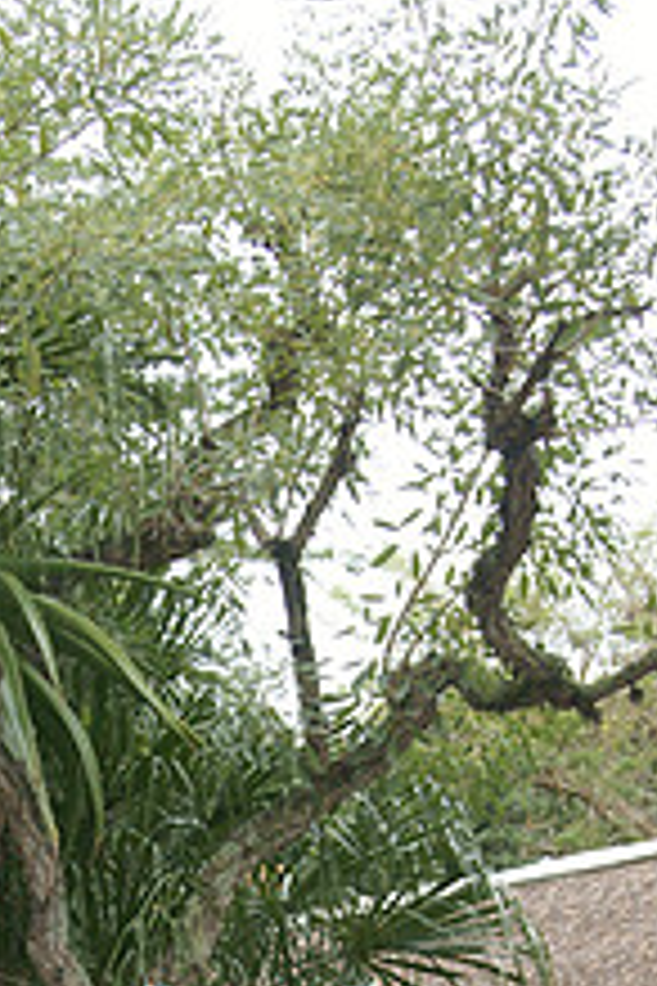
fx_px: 3038
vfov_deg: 17.4
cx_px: 29
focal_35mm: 111
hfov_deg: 12.2
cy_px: 1229
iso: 400
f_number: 3.2
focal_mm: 28
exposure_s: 1/160
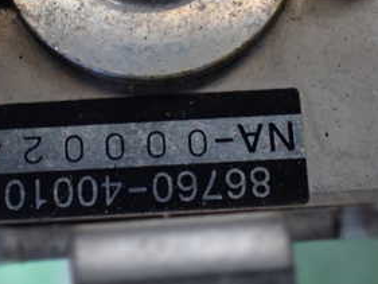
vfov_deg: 22.8
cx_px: 152
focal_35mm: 64
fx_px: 699
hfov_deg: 30.2
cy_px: 79
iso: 800
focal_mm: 5.4
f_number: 2.3
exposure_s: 1/40
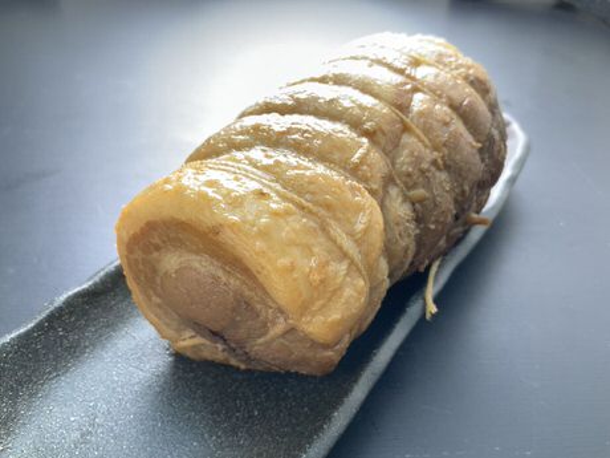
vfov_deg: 48.2
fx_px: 511
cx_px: 305
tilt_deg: -35.8
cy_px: 229
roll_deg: -2.2
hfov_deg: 61.7
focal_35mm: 29
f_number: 1.8
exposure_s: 1/67
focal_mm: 3
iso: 64
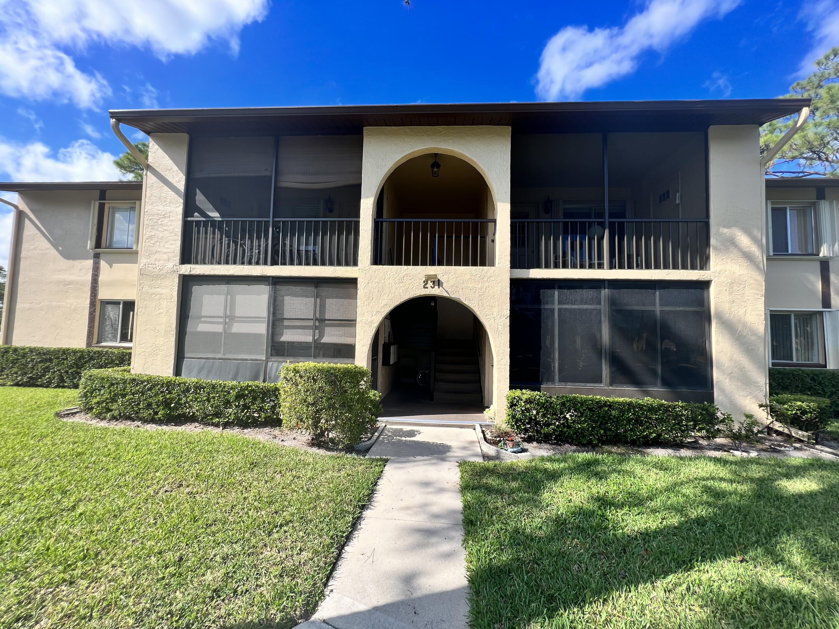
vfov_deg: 89.9
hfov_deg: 106.2
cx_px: 420
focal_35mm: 13
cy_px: 314
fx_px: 315
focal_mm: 1.57
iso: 32
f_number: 1.8
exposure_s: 1/763
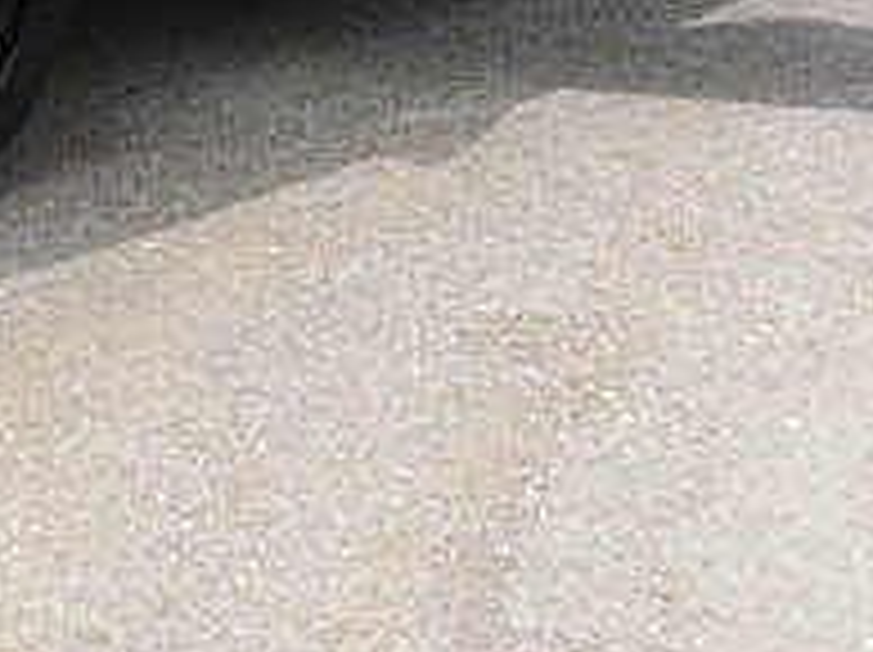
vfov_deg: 11.9
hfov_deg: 16.4
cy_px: -333
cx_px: 90
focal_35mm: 119
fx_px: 2997
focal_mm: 6.3
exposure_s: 1/320
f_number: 2.8
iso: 50
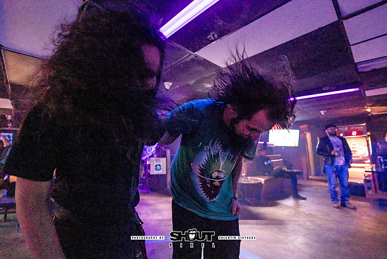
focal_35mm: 16
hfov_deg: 96.7
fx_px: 170
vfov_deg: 74.2
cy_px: 122
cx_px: 168
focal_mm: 14
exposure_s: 1/200
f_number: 2.8
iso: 3200
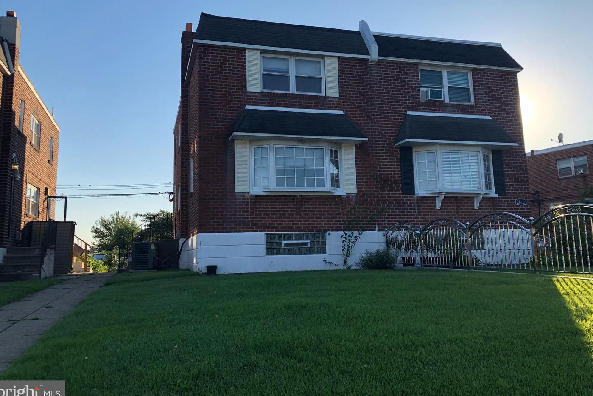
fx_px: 494
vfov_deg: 43.5
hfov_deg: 61.9
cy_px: 175
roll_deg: +1.3
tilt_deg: +8.3
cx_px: 296
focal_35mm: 30
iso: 20
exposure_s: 1/1279
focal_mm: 3.99
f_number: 1.8
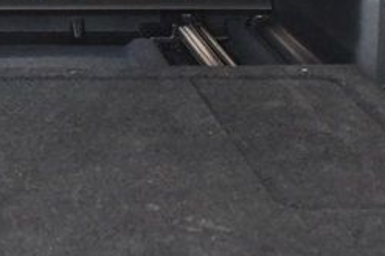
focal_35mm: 124
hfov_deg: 16.0
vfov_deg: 10.8
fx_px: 1325
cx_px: -64
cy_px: -53
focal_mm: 20
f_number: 3.5
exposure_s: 1/60
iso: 5000
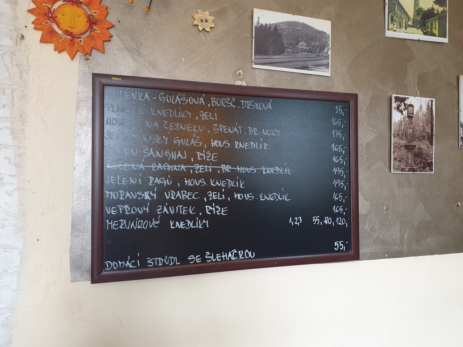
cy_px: 174
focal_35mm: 26
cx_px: 232
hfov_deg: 67.3
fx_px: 348
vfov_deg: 53.1
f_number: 2.4
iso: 320
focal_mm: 4.3
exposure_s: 1/33
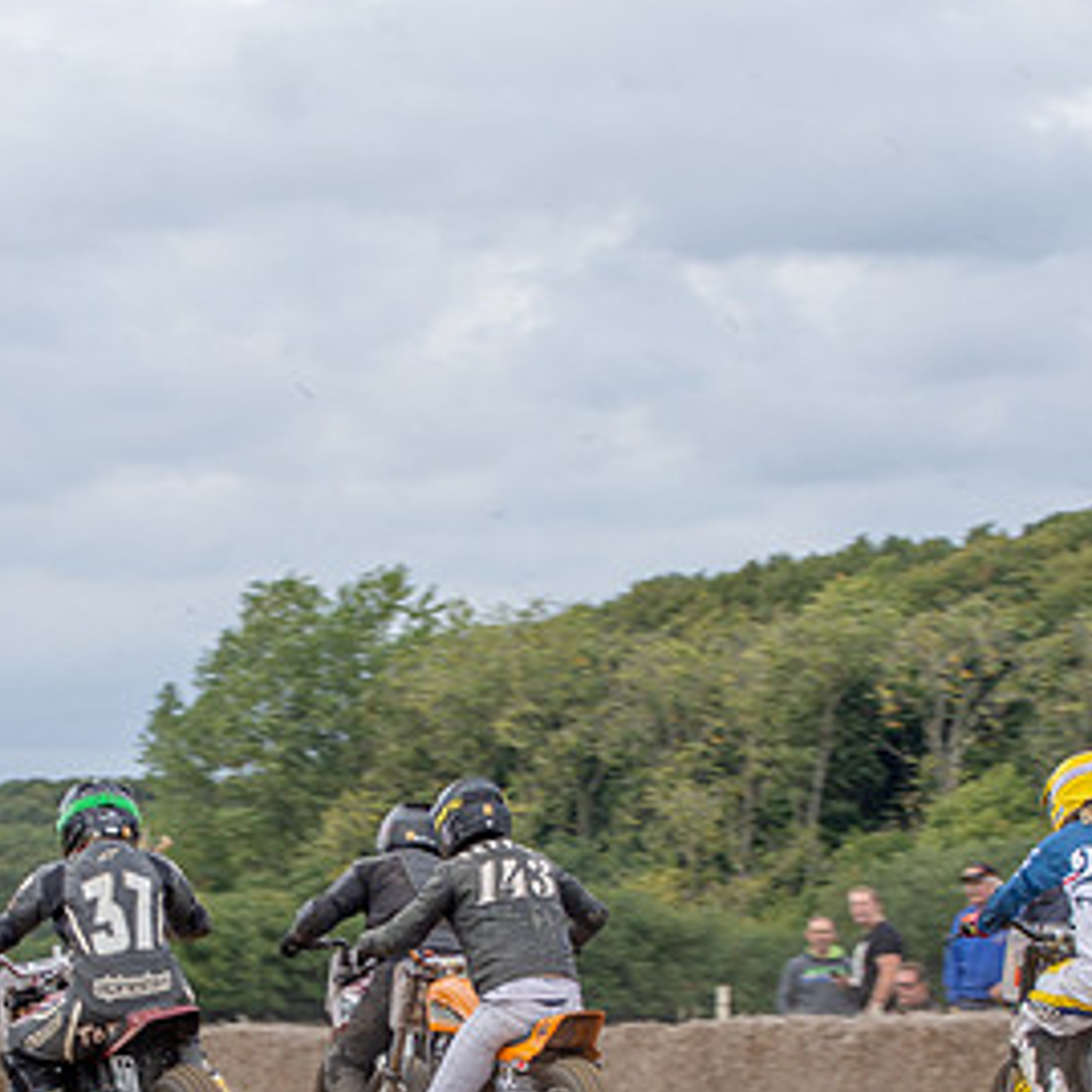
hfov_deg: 7.5
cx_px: 324
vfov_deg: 7.5
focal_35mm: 234
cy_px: 859
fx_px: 8352
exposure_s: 1/125
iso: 160
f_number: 9
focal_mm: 66
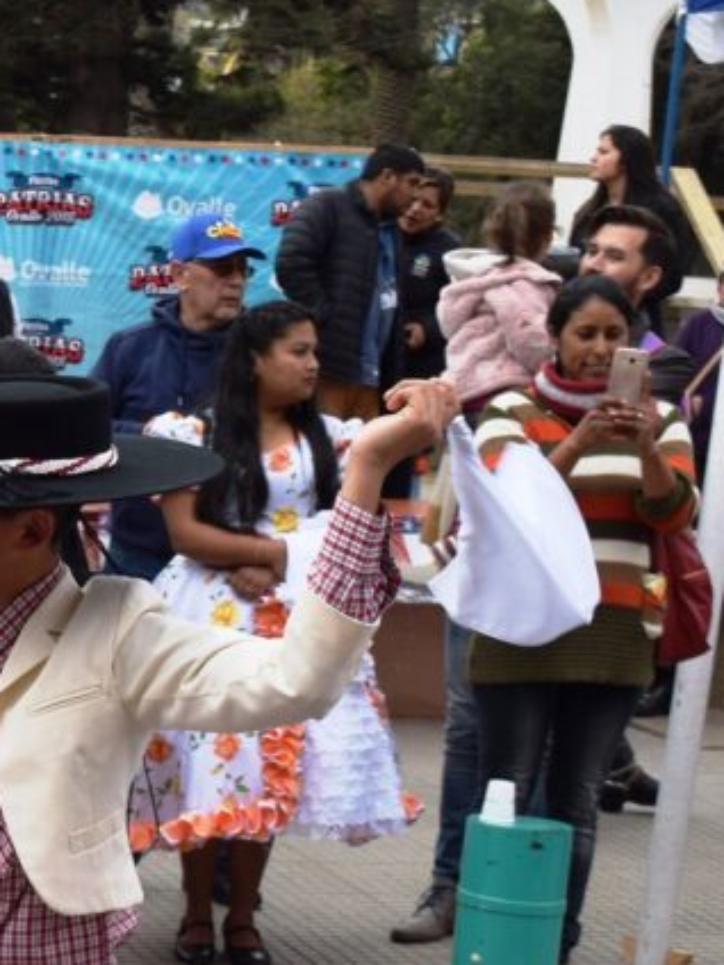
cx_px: -533
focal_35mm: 117
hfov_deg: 11.8
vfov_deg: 16.5
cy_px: 900
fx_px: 3275
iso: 320
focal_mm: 27
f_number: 8
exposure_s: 1/250
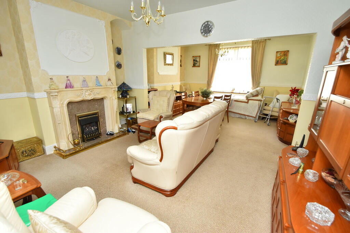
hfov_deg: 100.4
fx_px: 146
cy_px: 116
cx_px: 175
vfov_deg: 77.3
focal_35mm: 15
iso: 800
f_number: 5.6
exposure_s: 1/125
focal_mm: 10
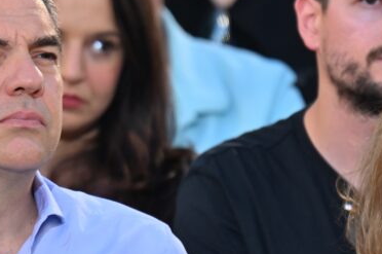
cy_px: 112
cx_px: 72
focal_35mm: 1693
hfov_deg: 1.2
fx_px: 17941
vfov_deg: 0.8
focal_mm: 600
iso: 1000
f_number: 6.3
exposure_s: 1/250
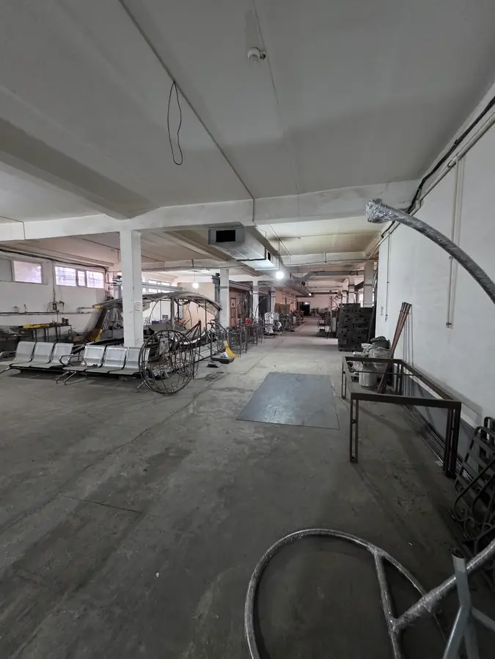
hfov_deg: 89.9
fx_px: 248
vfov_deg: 106.2
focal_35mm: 13
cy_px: 330
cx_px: 248
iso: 800
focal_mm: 2.2
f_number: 1.9
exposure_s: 1/50
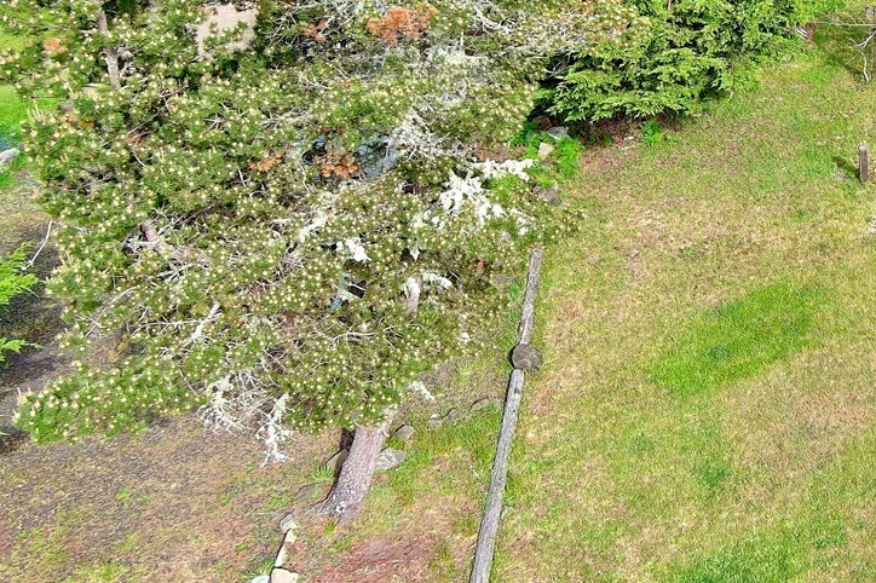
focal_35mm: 68
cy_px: 78
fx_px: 1654
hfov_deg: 27.5
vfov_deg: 19.7
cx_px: 930
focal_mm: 10.57
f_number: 2.8
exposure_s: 1/366
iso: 100
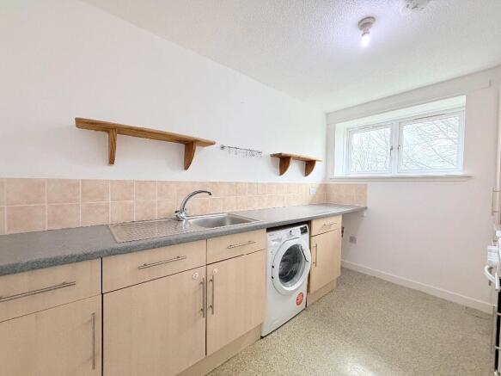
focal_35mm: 14
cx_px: 250
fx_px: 203
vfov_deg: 85.7
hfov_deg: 102.1
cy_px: 188
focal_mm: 2.22
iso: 200
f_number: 2.2
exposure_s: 1/50
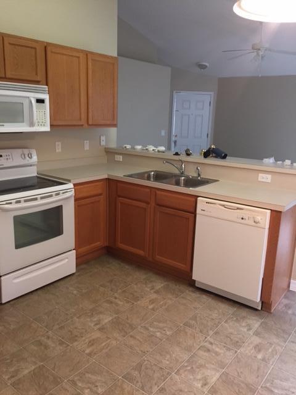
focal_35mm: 29
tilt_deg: -11.3
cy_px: 198
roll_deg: -0.4
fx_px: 331
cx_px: 148
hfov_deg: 48.2
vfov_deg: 61.7
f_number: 2.2
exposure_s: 1/30
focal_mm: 4.15
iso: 160
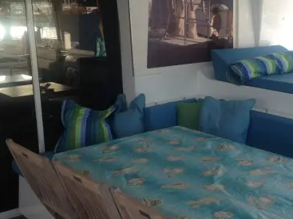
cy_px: 123
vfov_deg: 24.0
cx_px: 206
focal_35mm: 61
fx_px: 516
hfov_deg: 31.3
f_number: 2.4
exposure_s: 1/277
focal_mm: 4.28
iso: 50
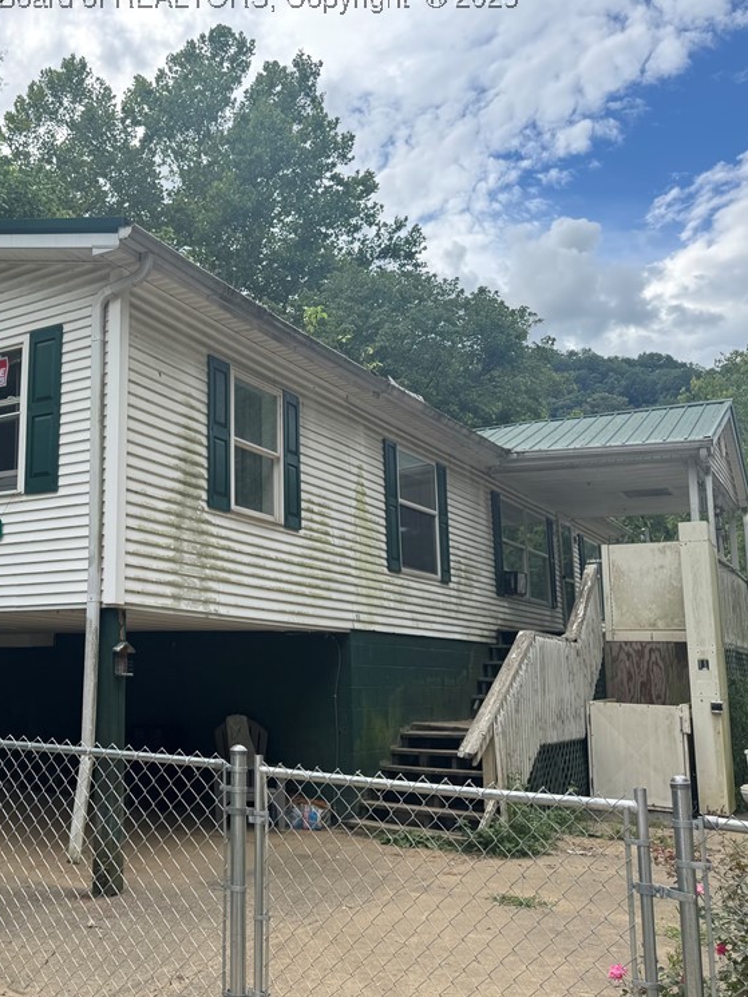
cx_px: 134
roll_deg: -1.7
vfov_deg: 55.3
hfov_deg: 40.9
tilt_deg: +9.9
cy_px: 491
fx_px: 951
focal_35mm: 33
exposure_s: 1/1339
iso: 80
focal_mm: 6.76
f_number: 1.78
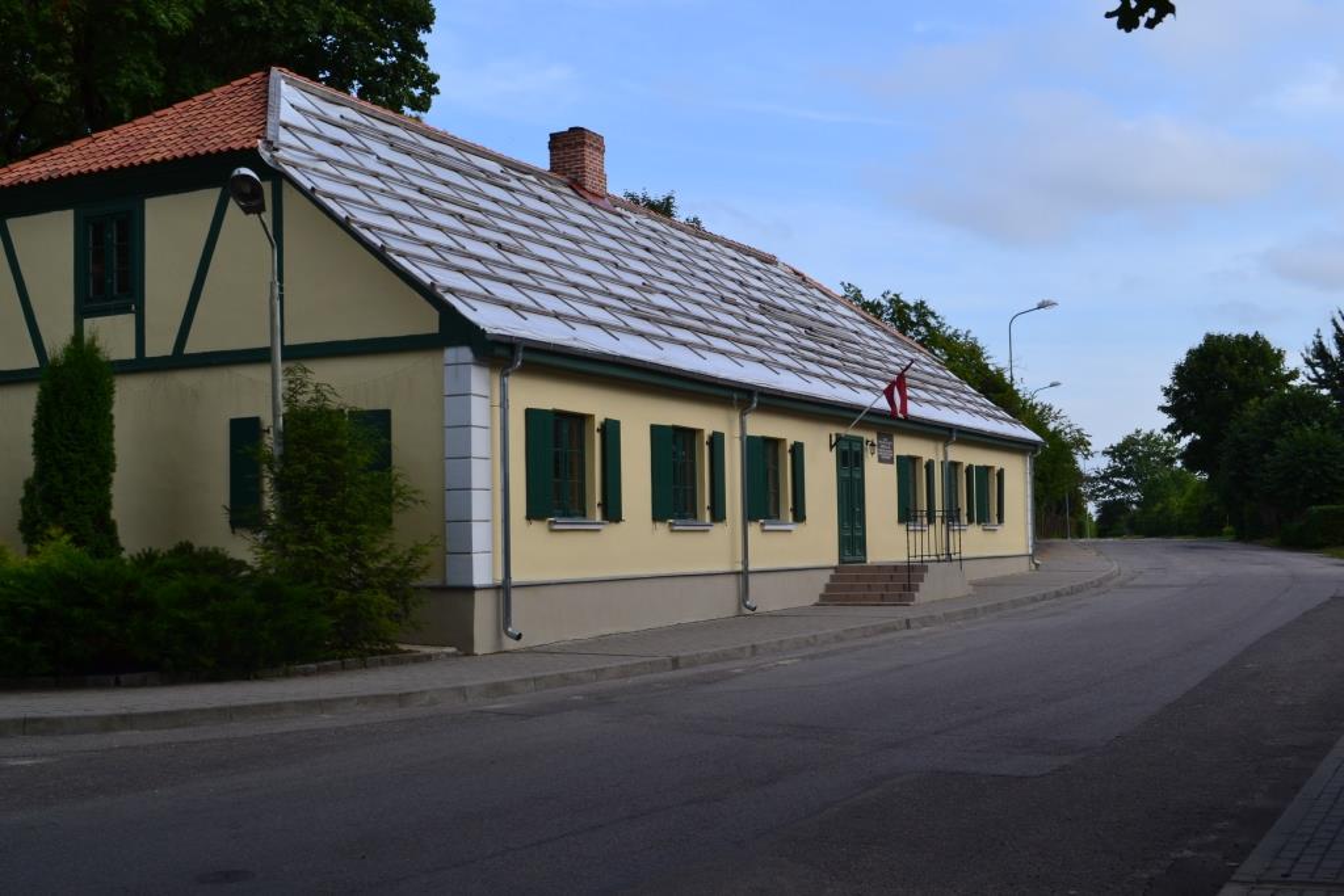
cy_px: 448
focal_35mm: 44
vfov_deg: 30.9
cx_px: 672
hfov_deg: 45.0
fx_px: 1624
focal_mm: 29
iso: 400
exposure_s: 1/250
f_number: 10
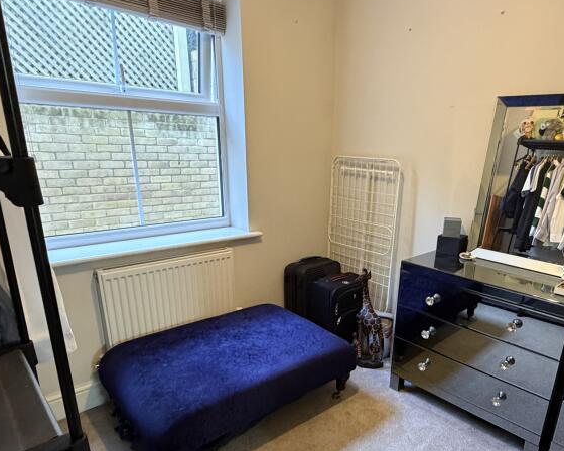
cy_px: 291
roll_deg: -1.8
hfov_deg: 67.6
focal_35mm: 25
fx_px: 417
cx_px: 331
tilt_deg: -20.2
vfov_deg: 55.9
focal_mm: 2.22
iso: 500
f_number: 2.2
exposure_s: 1/50
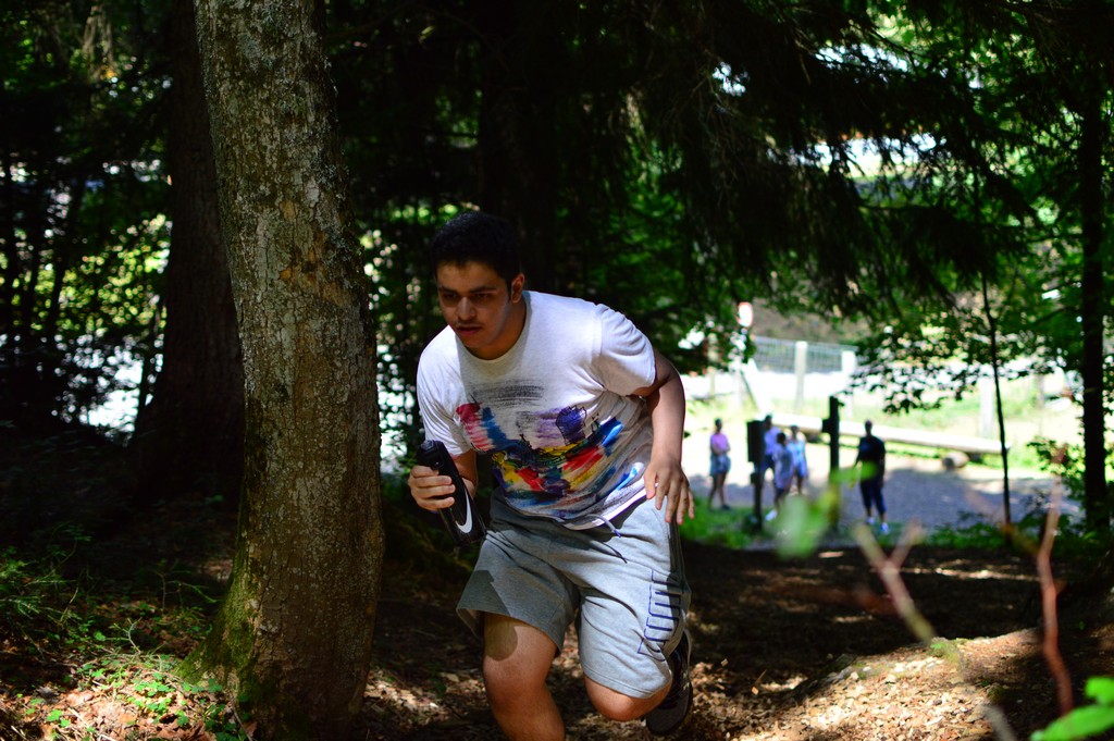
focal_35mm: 52
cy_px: 370
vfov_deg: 25.7
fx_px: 1623
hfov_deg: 37.9
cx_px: 557
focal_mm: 35
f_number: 1.8
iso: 400
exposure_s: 1/2500
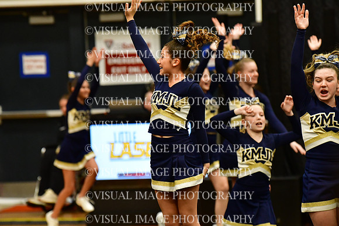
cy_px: 113
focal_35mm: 300
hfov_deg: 6.9
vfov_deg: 4.6
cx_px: 170
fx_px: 2826
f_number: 3.5
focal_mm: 200
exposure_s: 1/500
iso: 4000
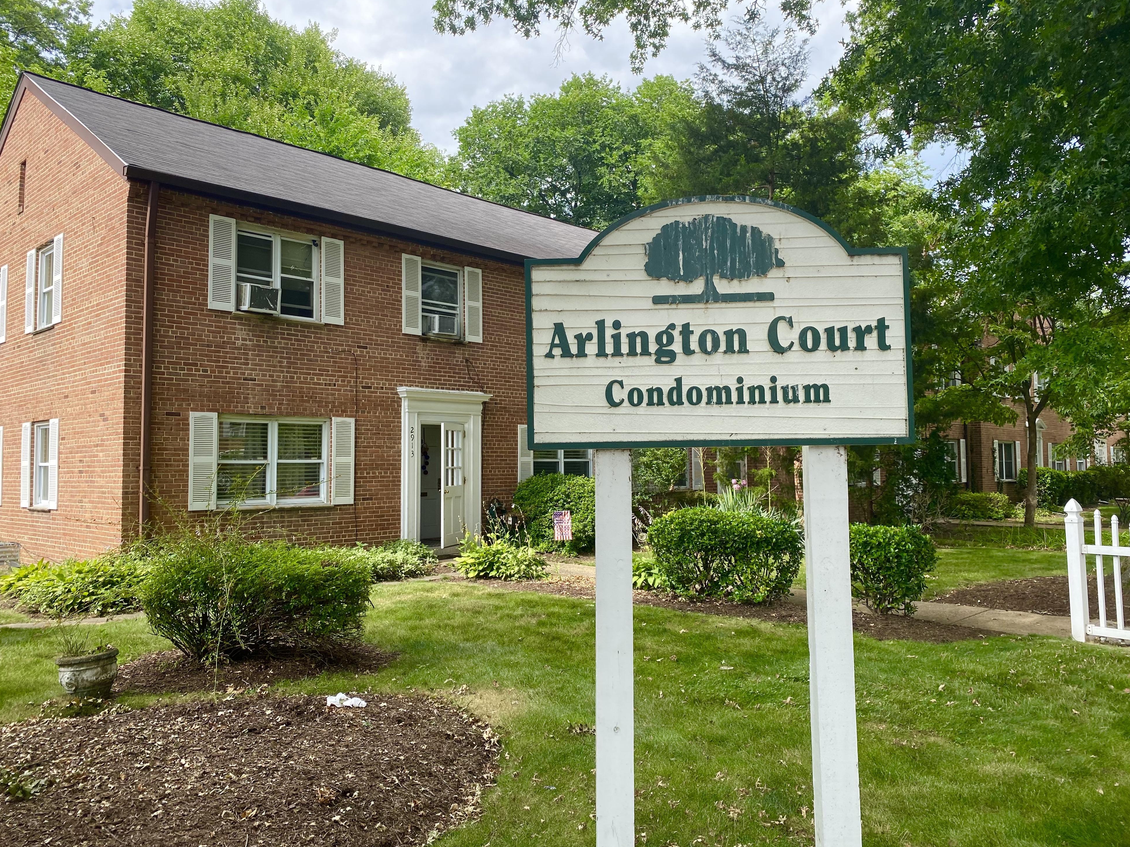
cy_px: 418
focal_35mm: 27
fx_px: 881
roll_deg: +0.9
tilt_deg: +3.5
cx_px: 547
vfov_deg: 51.4
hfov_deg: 65.3
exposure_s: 1/788
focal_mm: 4.25
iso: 32
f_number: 1.8
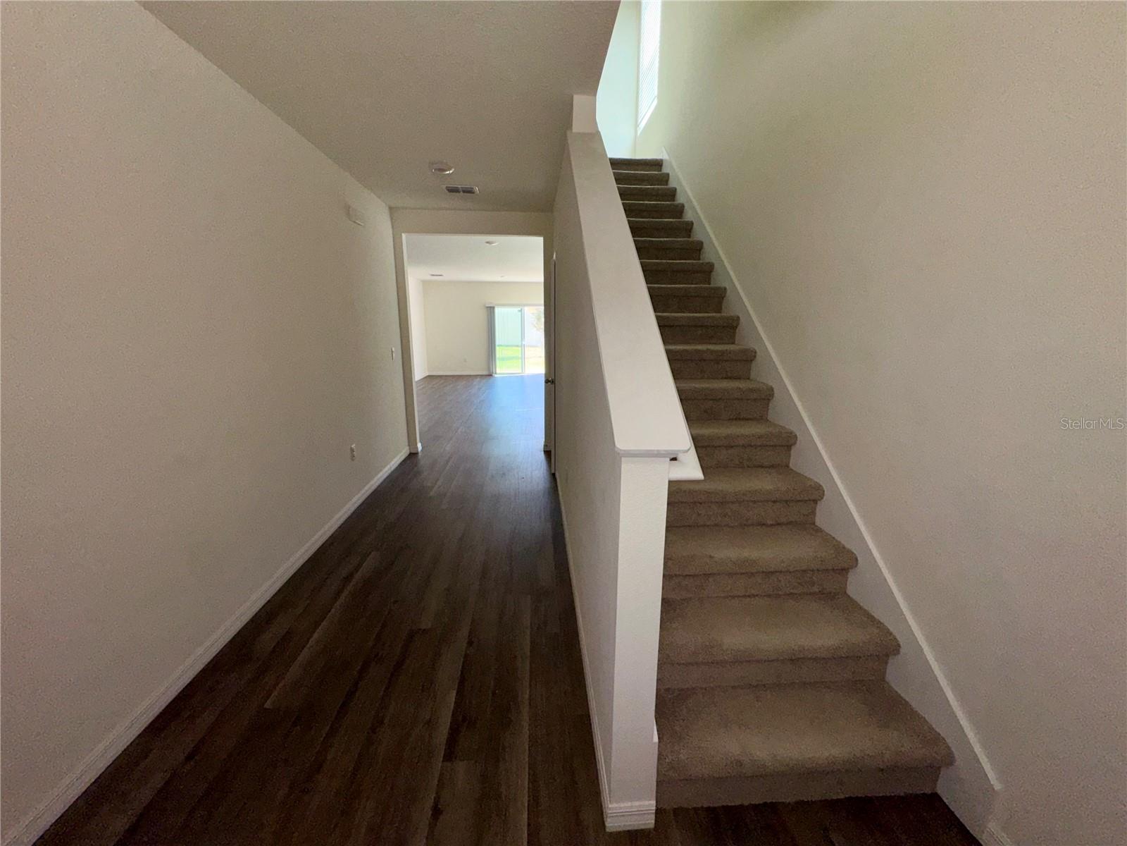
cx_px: 564
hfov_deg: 102.1
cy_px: 423
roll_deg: -1.0
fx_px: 456
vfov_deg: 85.7
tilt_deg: -13.3
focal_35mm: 14
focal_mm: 2.22
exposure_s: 1/122
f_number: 2.2
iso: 40
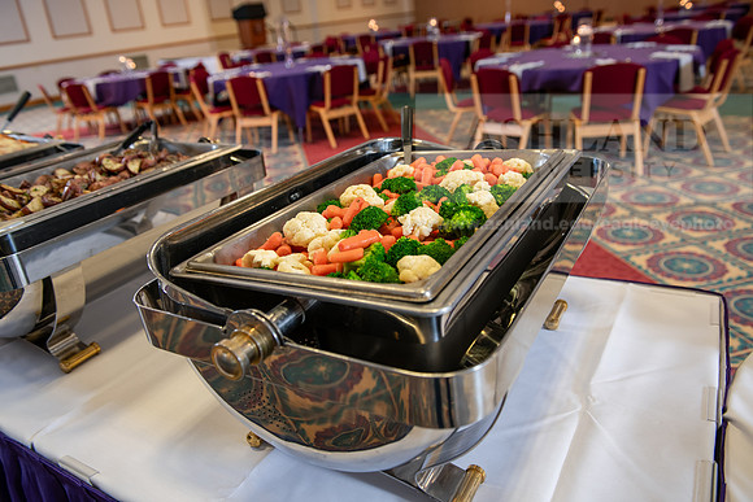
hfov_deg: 67.4
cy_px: 251
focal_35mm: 27
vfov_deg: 48.0
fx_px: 565
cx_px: 376
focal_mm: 27
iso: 500
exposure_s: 1/100
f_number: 3.5
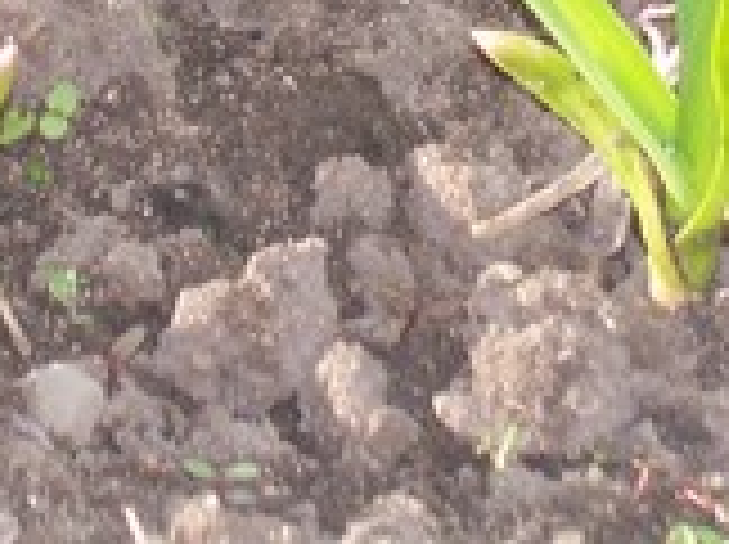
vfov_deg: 3.0
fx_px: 10241
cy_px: -339
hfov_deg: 4.1
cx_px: 621
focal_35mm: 487
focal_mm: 25.1
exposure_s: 1/180
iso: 80
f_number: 4.8
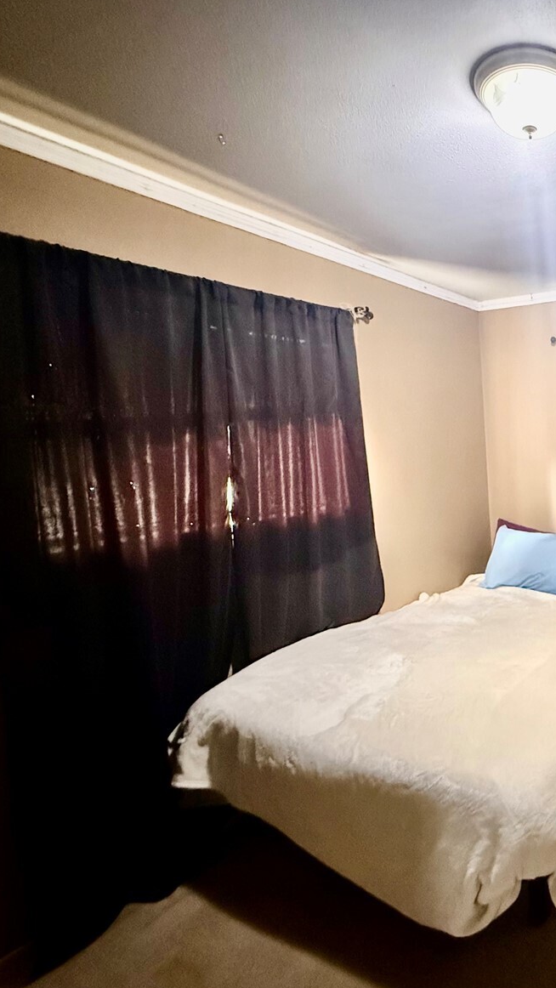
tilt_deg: -5.5
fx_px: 550
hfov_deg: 43.2
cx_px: 595
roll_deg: +2.1
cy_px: 490
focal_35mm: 21
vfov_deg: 83.8
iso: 1250
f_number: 2.2
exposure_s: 1/40
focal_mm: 2.22
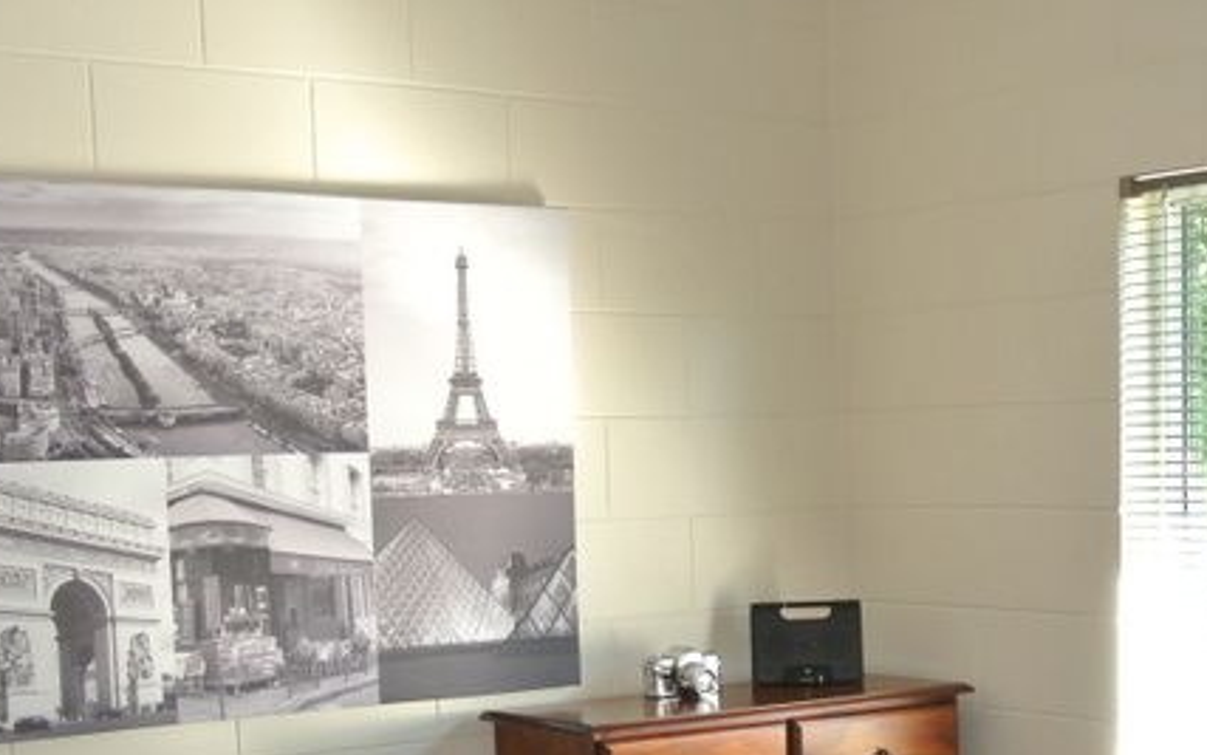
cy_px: 732
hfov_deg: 30.4
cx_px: 817
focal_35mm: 67
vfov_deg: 19.0
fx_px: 2204
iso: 500
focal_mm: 13.1
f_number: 4
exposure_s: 1/60
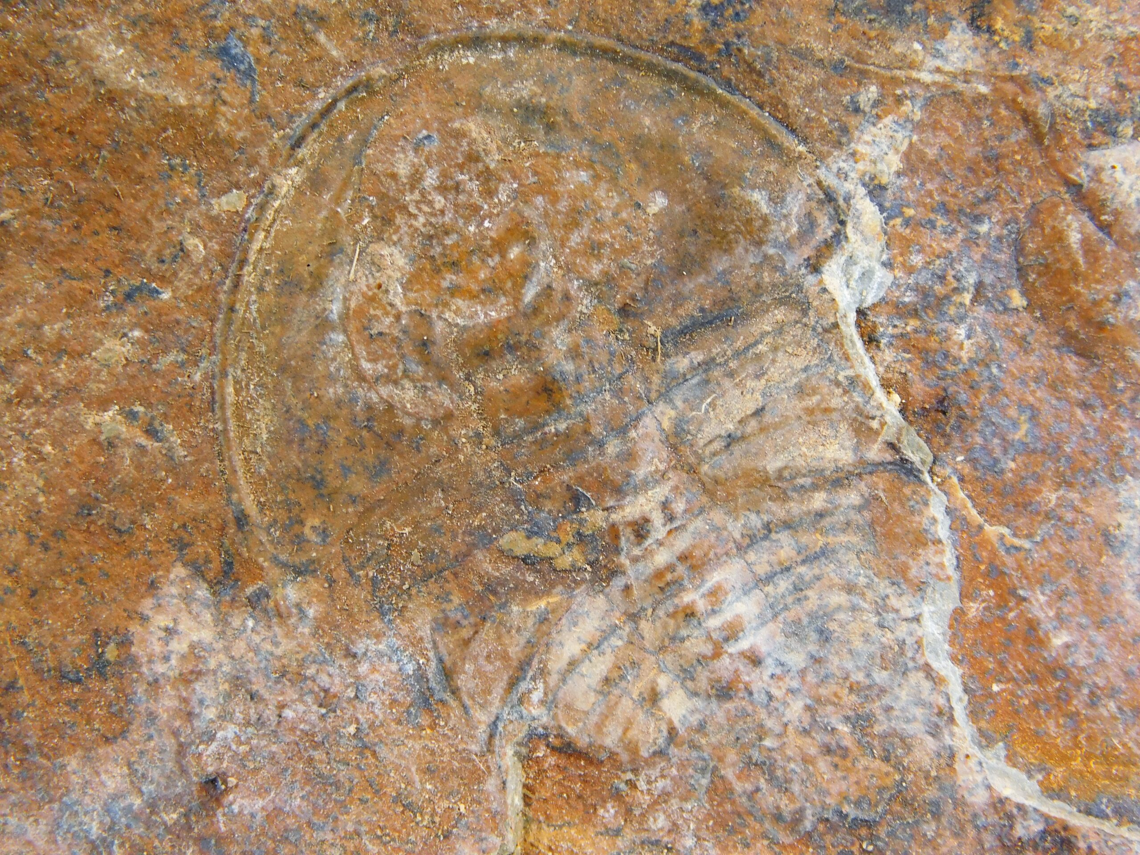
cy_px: 428
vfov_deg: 7.4
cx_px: 570
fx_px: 6652
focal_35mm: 202
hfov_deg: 9.8
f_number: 5.4
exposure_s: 1/40
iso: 125
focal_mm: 35.9
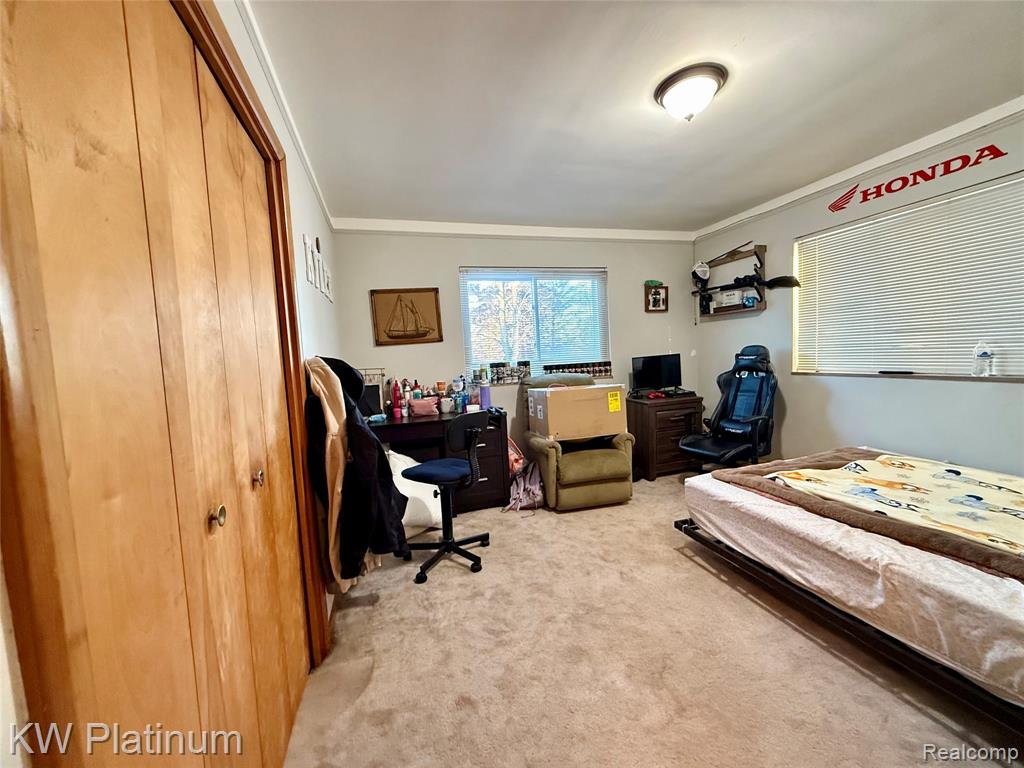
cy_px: 384
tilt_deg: -3.4
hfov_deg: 102.1
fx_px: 414
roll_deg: +3.2
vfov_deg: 85.7
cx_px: 512
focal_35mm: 14
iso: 640
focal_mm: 2.22
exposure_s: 1/60
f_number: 2.2
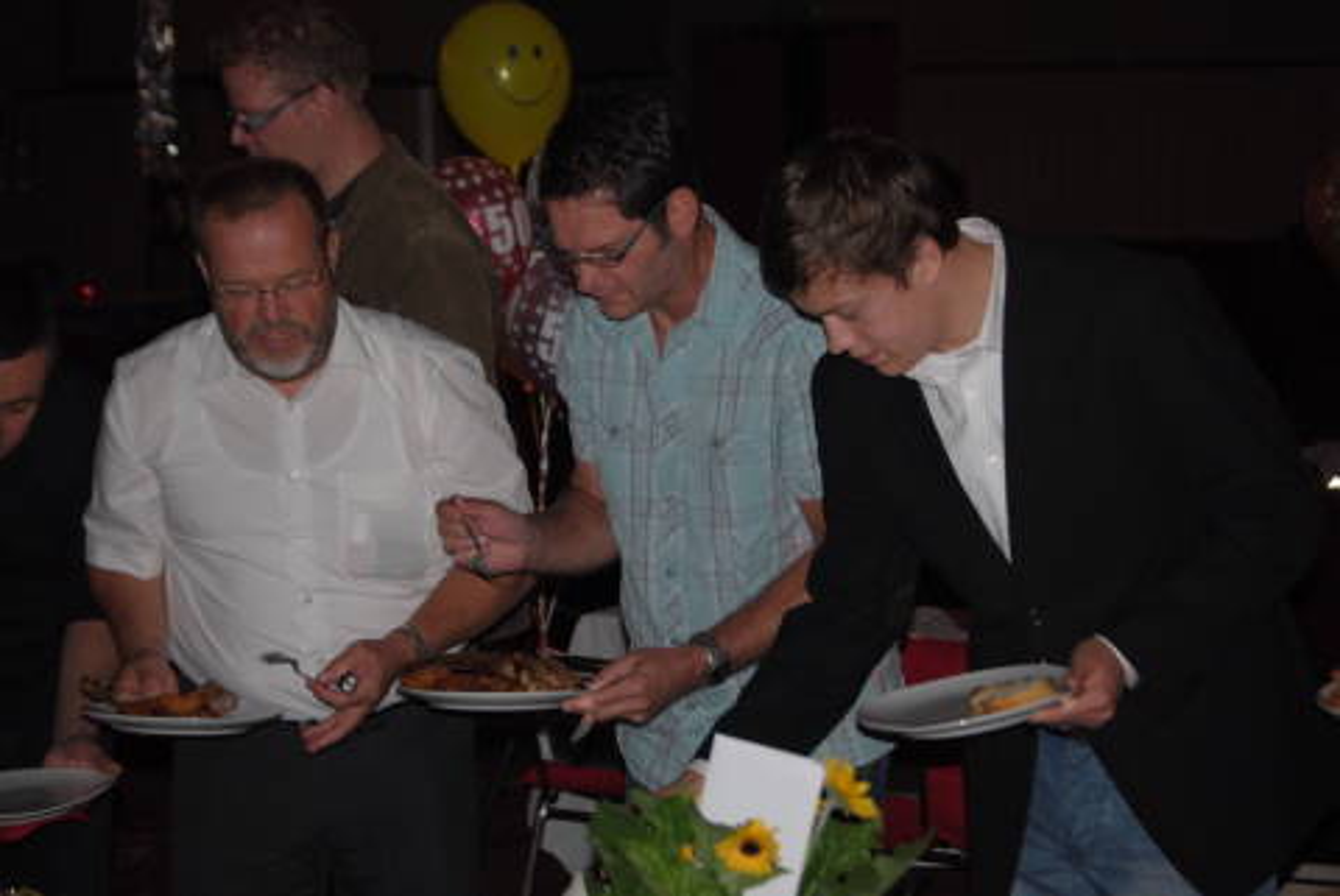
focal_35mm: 82
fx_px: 3074
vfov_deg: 16.6
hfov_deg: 24.6
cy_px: 448
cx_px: 670
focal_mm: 55
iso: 200
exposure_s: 1/60
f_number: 4
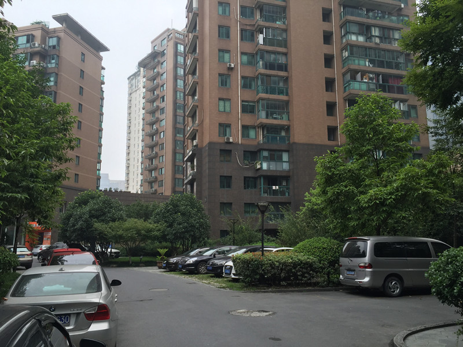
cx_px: 232
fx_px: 388
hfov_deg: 61.7
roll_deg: -1.1
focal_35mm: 29
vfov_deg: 48.2
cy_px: 174
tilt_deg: +9.6
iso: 32
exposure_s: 1/860
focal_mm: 4.15
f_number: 2.2
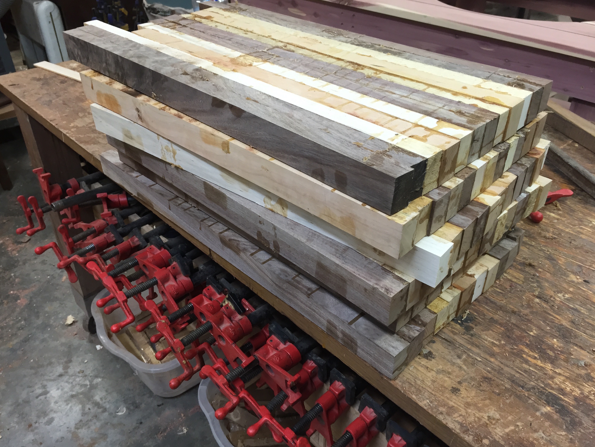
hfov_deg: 60.0
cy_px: 229
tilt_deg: -36.2
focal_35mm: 30
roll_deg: +1.0
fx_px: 516
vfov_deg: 46.8
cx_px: 290
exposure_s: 1/30
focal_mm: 4.15
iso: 64
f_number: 2.2
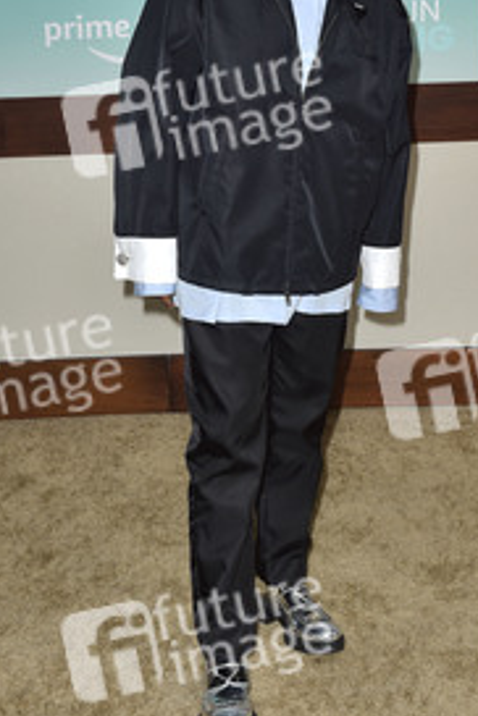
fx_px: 1314
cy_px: 247
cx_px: 274
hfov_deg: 20.6
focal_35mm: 66
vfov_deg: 30.3
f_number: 6.3
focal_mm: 45
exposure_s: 1/250
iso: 400
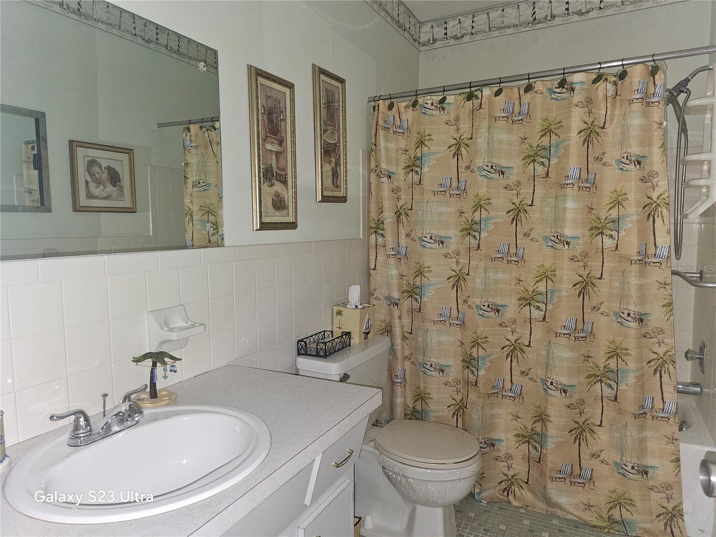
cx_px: 358
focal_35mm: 23
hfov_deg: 73.9
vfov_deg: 58.9
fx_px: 476
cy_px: 268
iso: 125
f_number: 1.7
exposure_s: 1/19.2
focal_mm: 6.3
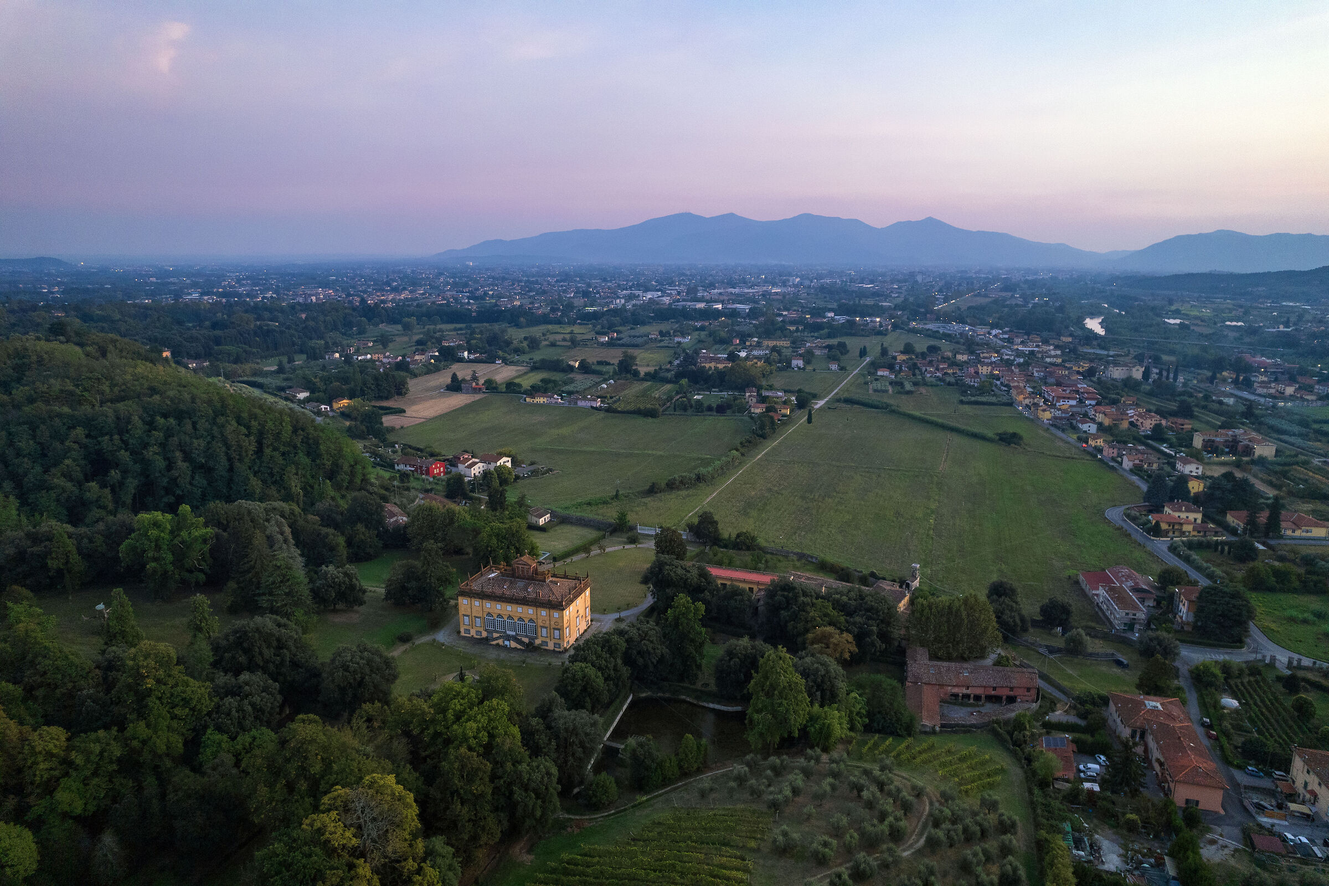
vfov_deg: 57.2
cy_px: 443
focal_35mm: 22
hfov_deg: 78.6
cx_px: 664
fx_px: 812
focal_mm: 8.38
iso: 200
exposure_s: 1/100
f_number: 2.8
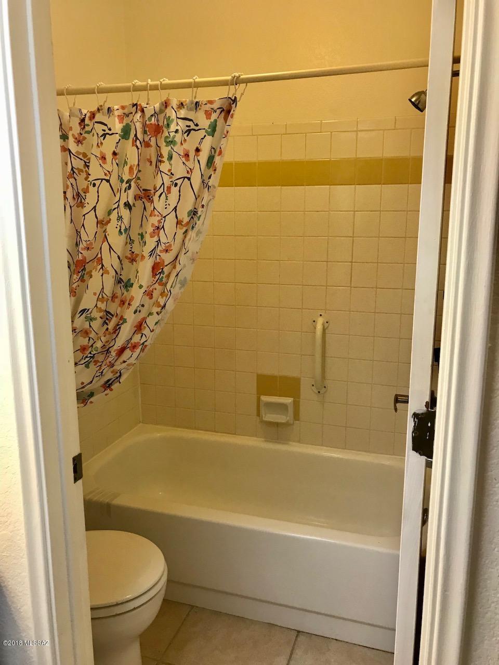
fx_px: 538
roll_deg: +1.3
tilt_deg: -9.5
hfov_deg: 49.7
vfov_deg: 63.4
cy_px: 332
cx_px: 250
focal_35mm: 28
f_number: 1.8
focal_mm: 3.99
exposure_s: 1/20
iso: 40
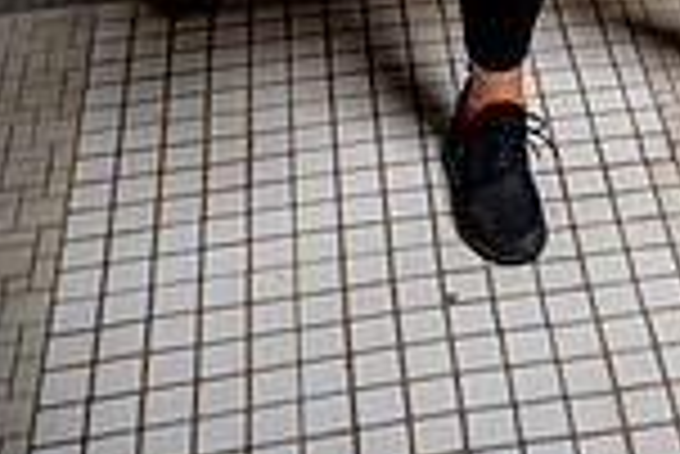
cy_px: -481
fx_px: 1910
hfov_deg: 19.8
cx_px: 599
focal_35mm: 101
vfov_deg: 12.0
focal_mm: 34
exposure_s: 1/250
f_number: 5.6
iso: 100
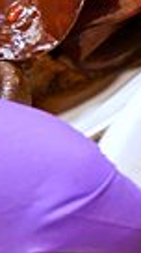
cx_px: 430
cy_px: 183
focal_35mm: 225
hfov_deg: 5.1
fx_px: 1503
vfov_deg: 9.6
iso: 200
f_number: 3.5
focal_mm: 14
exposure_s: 1/125
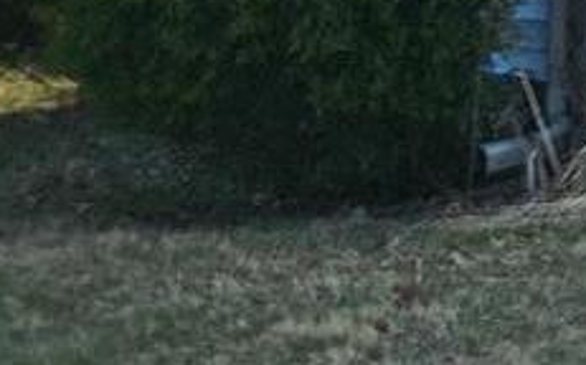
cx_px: 1914
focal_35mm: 165
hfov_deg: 9.2
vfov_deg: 7.3
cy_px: -618
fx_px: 2633
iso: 20
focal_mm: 5.4
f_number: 1.8
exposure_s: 1/1093
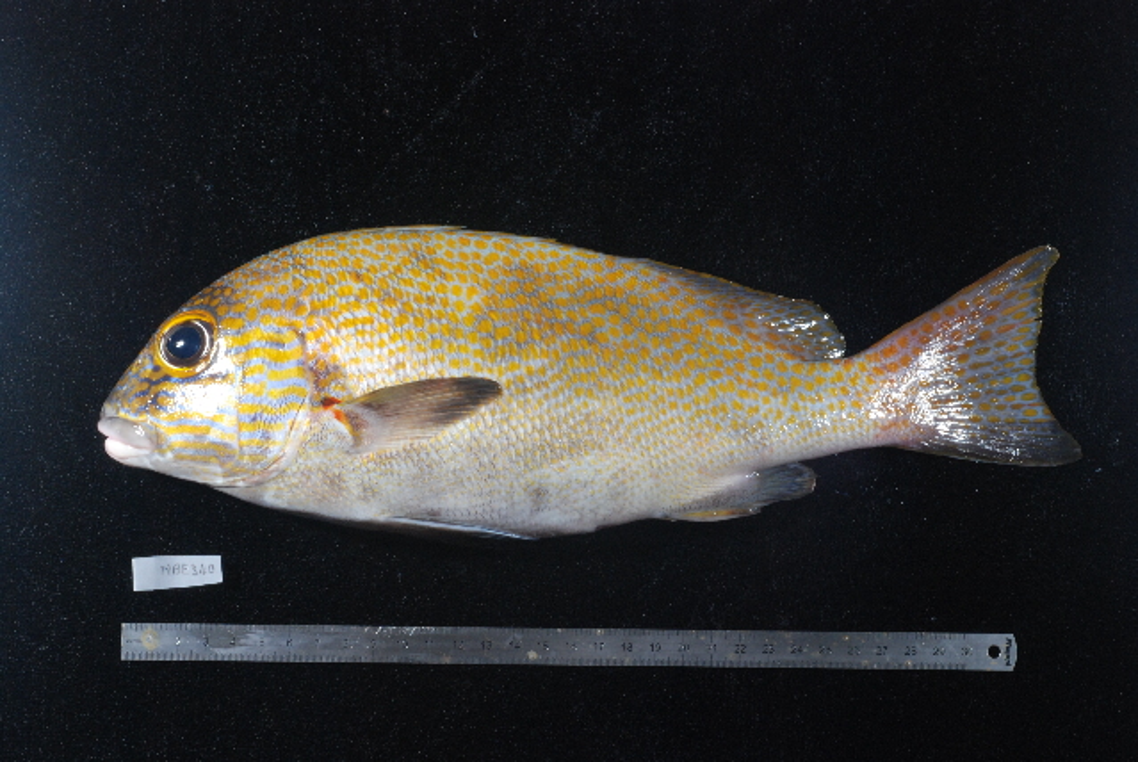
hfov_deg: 22.6
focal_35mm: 90
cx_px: 569
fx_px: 2849
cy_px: 381
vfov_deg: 15.2
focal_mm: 60
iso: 800
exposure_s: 1/60
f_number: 32
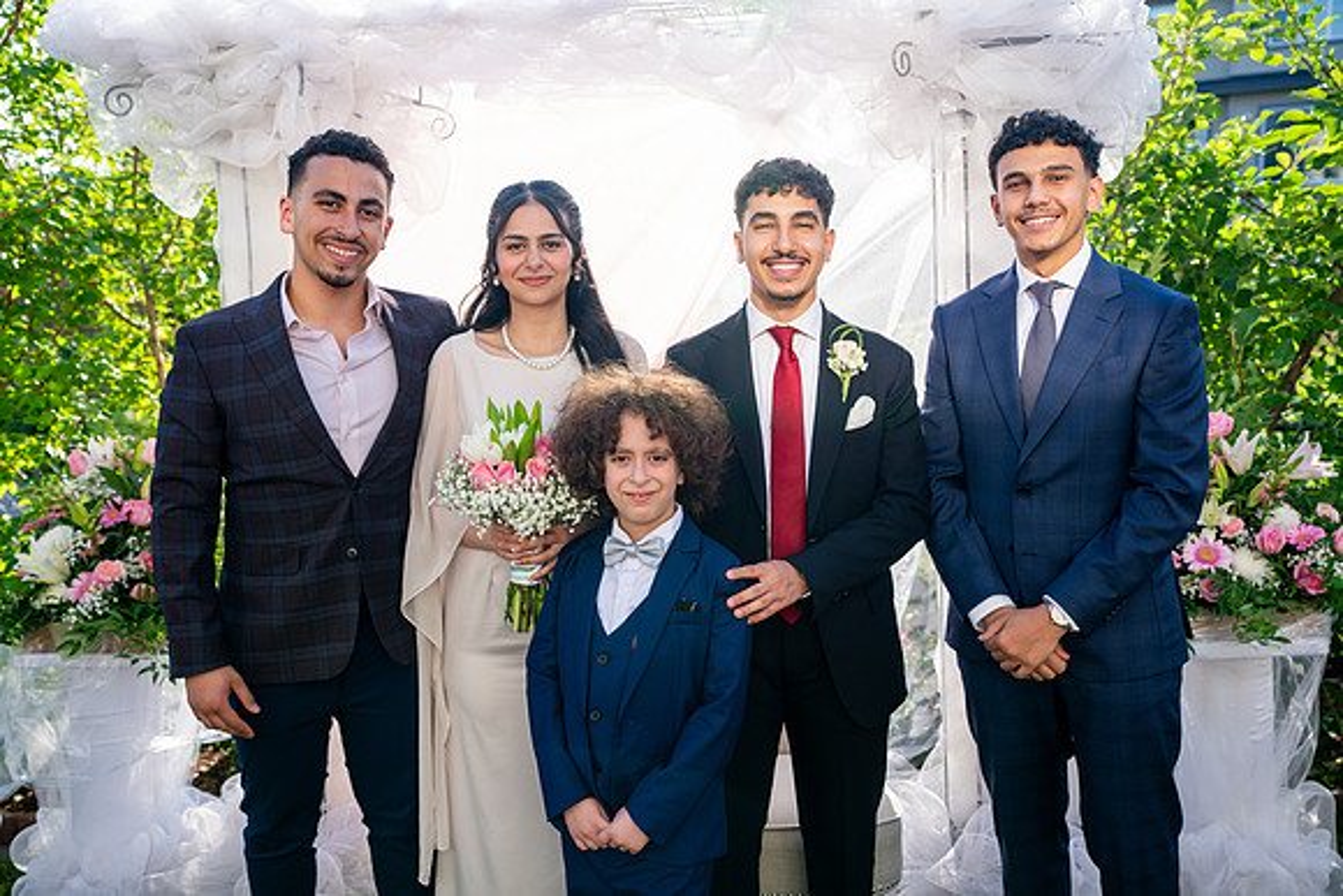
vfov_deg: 40.0
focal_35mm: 33
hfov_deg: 57.2
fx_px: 1231
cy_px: 448
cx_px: 672
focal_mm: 33
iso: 200
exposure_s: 1/640
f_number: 3.5
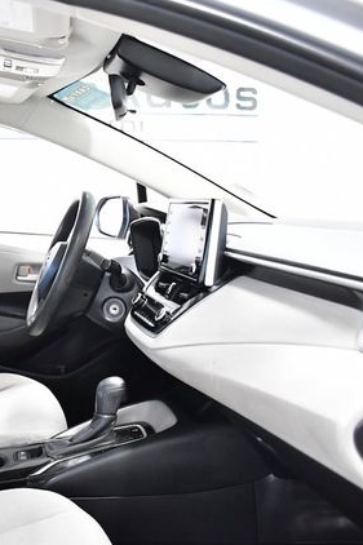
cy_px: 273
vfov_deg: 47.4
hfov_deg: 30.7
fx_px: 621
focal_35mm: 41
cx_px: 17
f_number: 3.5
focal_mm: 18
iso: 2500
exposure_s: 1/125
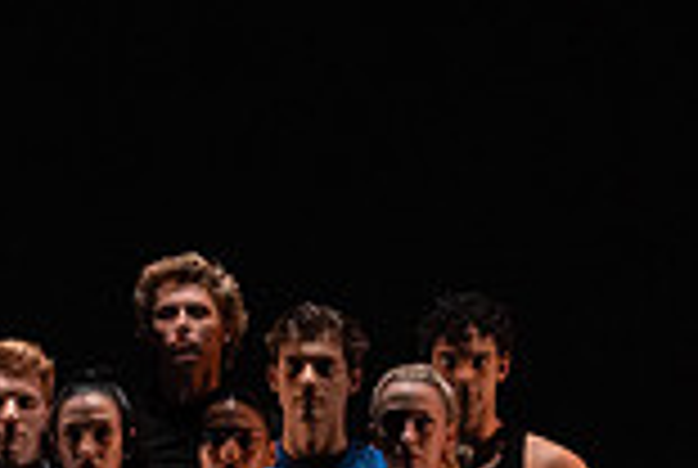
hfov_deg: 2.8
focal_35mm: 747
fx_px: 14511
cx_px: 72
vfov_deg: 1.8
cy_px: 466
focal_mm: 200
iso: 8000
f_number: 5
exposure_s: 1/400
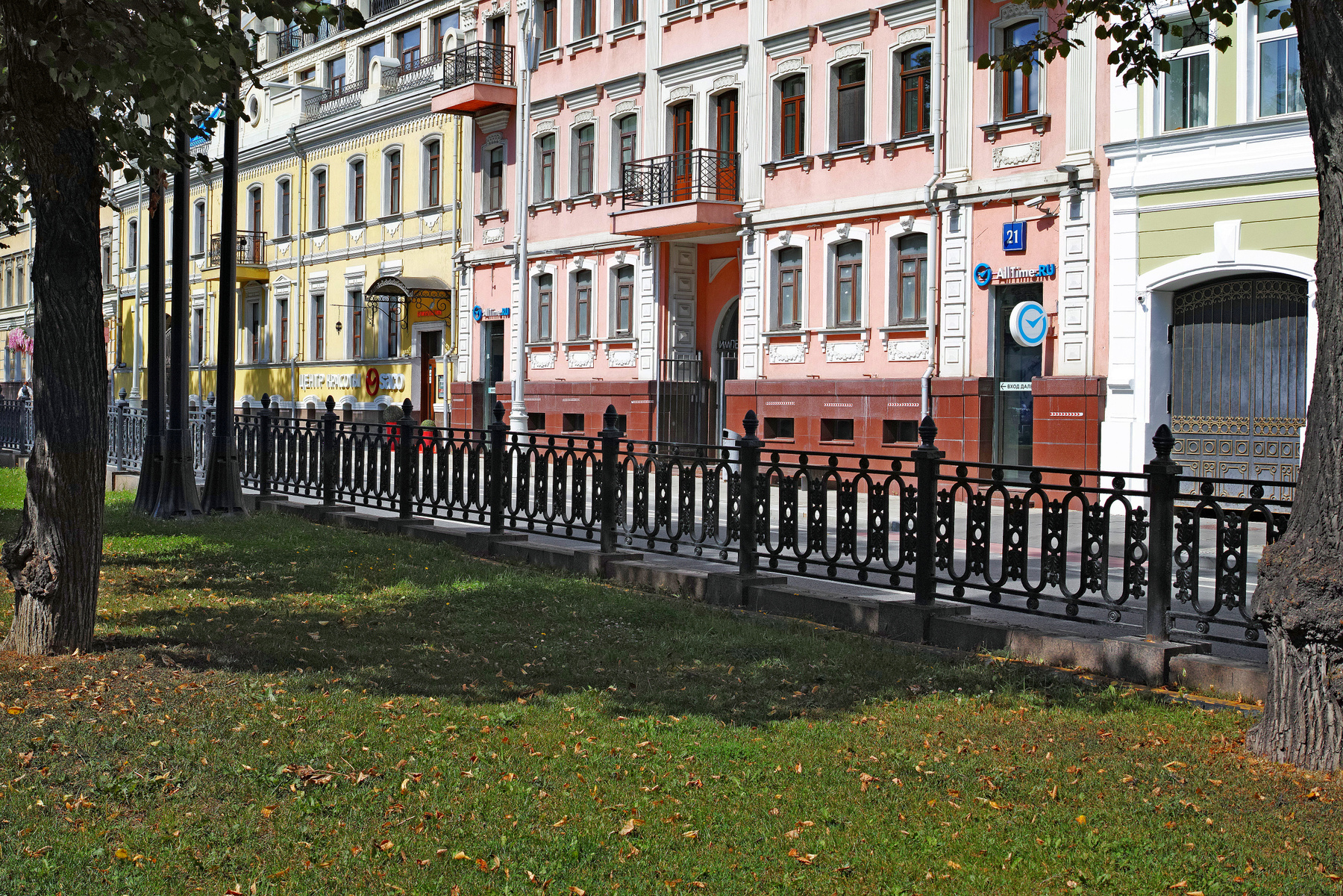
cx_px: 672
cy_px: 448
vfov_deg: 29.9
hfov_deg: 43.6
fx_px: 1679
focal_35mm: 45
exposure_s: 1/200
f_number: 8
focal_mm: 30
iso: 100
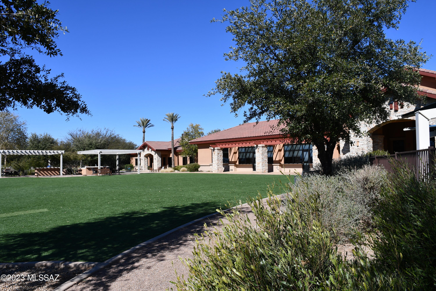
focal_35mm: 30
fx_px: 363
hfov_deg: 61.9
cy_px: 146
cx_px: 218
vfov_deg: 43.6
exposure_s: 1/400
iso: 100
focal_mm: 20
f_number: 10
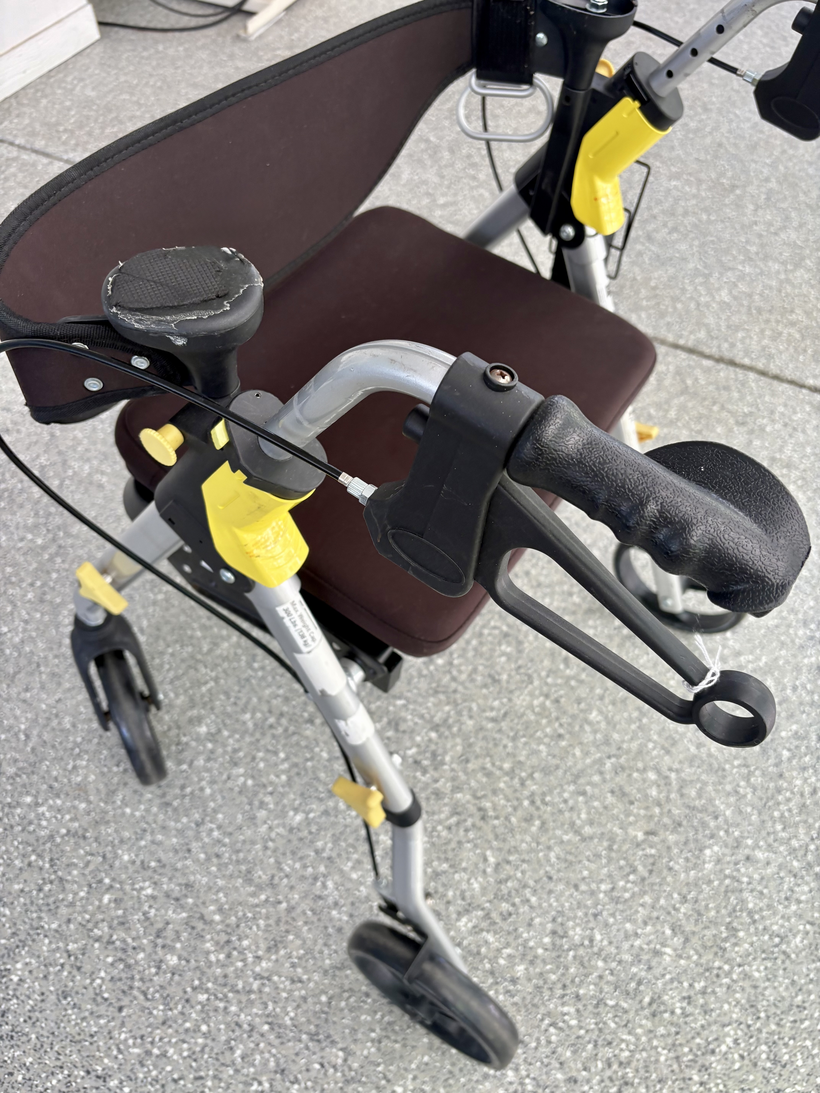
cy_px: 546
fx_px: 821
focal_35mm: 26
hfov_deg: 53.1
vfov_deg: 67.3
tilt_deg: -53.1
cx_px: 410
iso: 80
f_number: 1.6
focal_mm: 5.96
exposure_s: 1/122
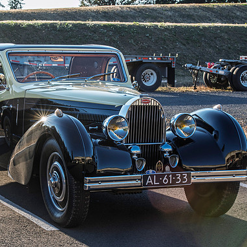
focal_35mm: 116
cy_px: 123
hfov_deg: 15.0
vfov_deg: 15.0
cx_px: 100
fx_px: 936
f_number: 13
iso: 800
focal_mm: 90
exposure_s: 1/250
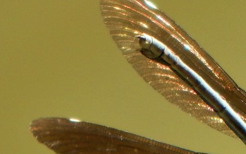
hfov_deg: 1.1
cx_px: 253
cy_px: 155
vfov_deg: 0.7
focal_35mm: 1943
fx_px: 13035
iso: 125
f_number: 5.9
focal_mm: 136
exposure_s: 1/160
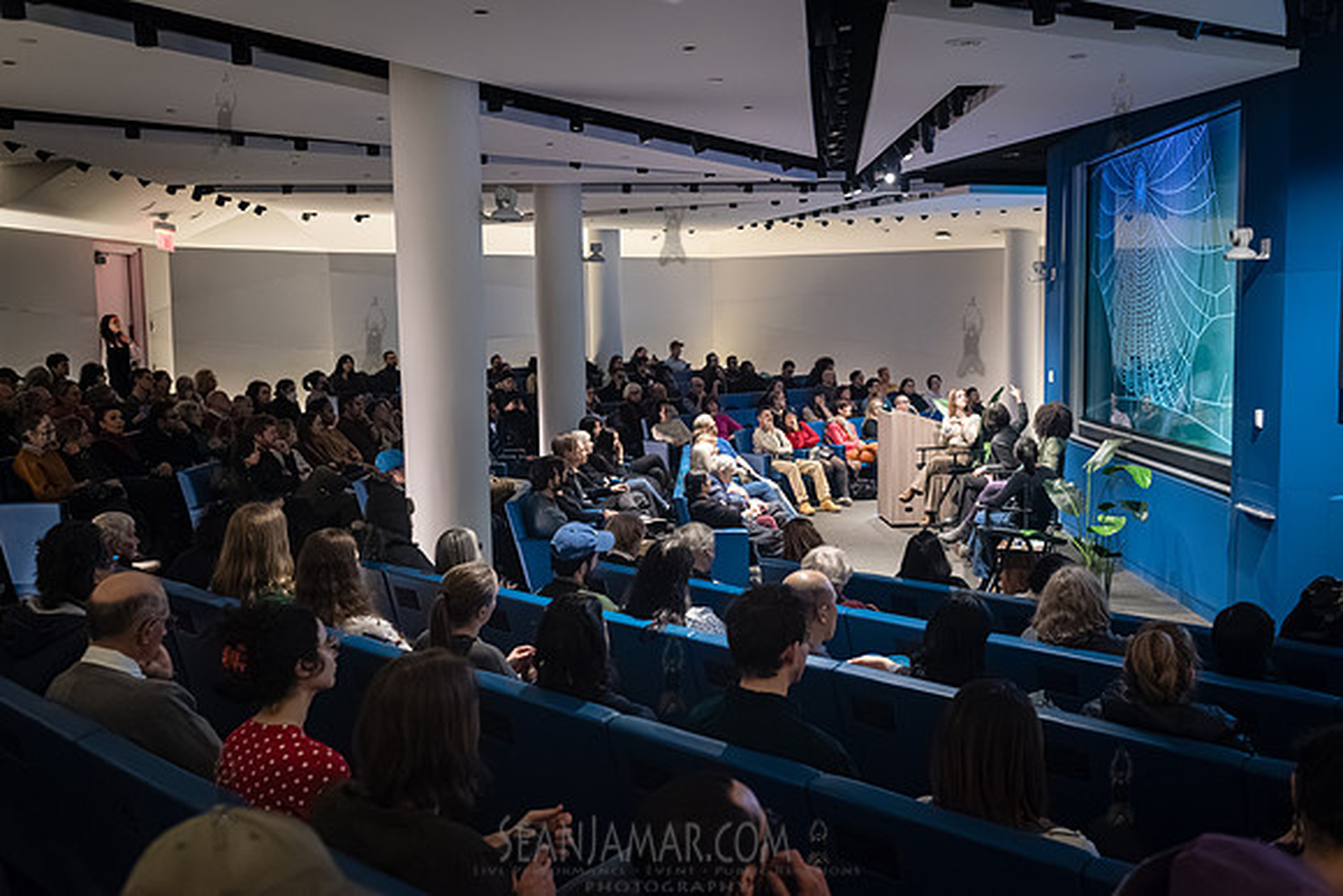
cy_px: 448
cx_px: 672
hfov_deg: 54.0
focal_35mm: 35
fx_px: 1319
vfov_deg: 37.5
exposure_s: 1/160
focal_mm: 35
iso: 8000
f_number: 4
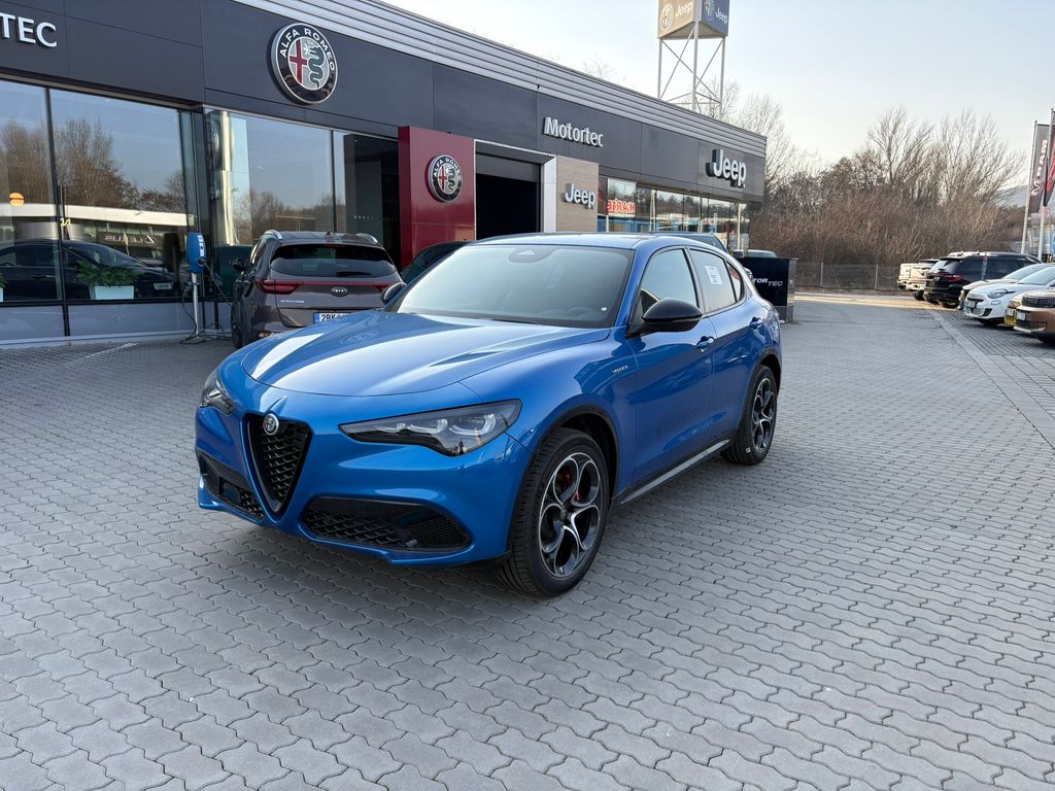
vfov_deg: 53.1
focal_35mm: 26
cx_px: 528
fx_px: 792
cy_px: 396
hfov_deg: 67.3
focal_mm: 5.96
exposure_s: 1/764
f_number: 1.6
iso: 64
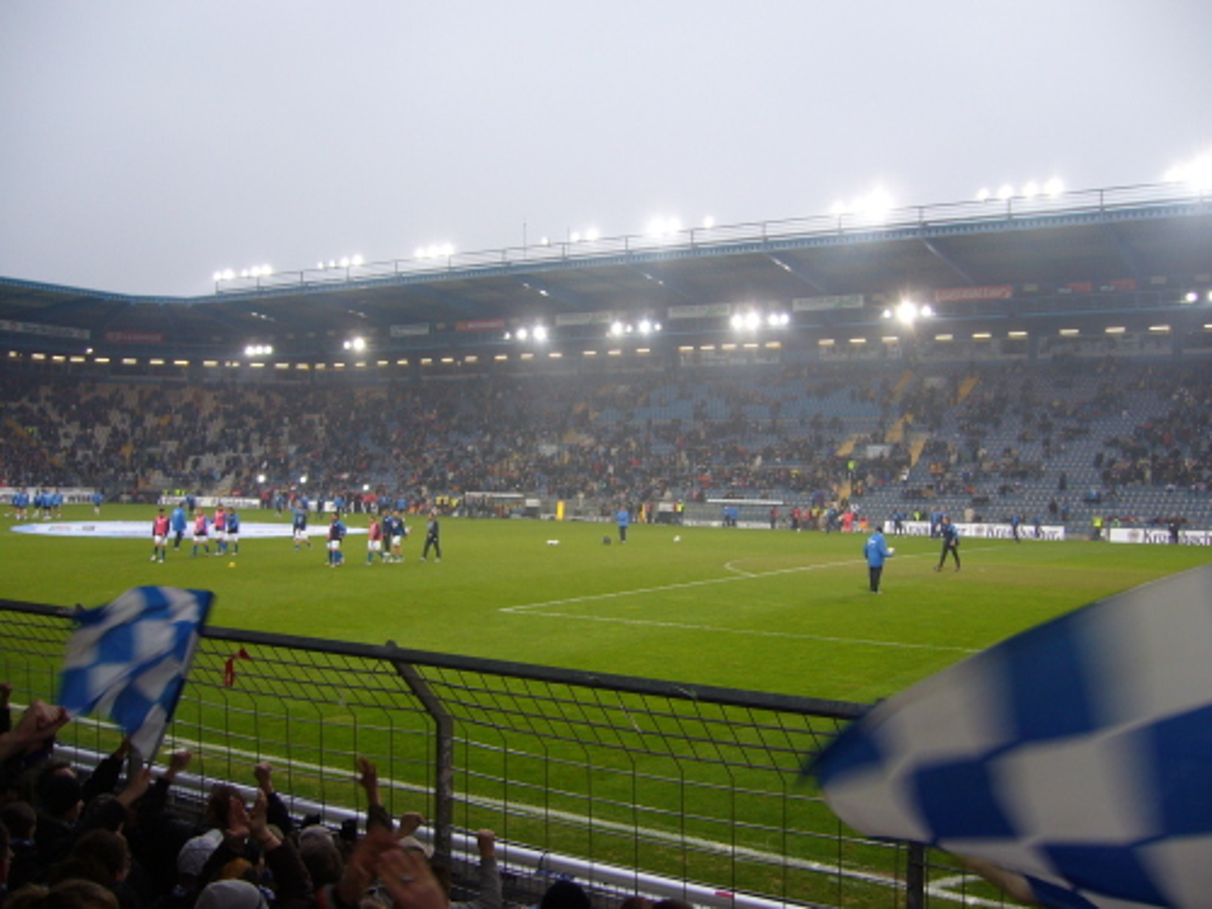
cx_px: 606
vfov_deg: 40.7
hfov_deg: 52.6
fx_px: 1225
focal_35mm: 35
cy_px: 454
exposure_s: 1/40
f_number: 2.8
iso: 80
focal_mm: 5.8
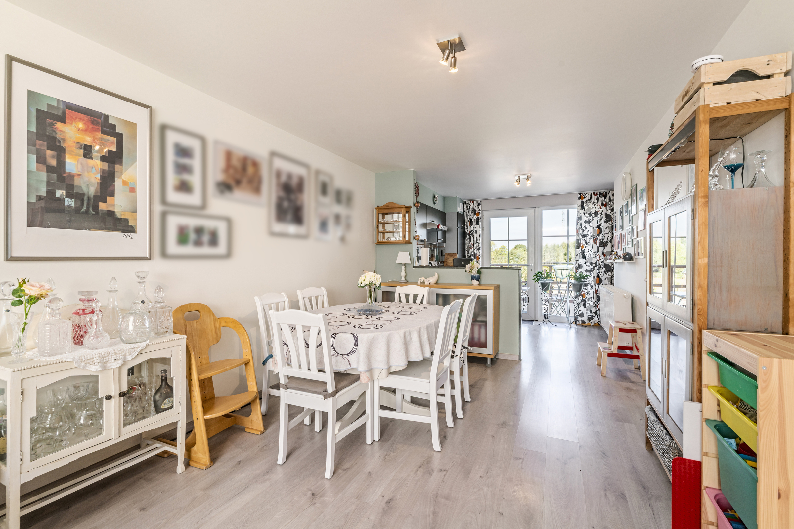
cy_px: 264
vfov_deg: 73.7
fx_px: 353
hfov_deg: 96.7
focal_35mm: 16
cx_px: 397
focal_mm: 16
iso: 250
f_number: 11
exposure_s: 1/125
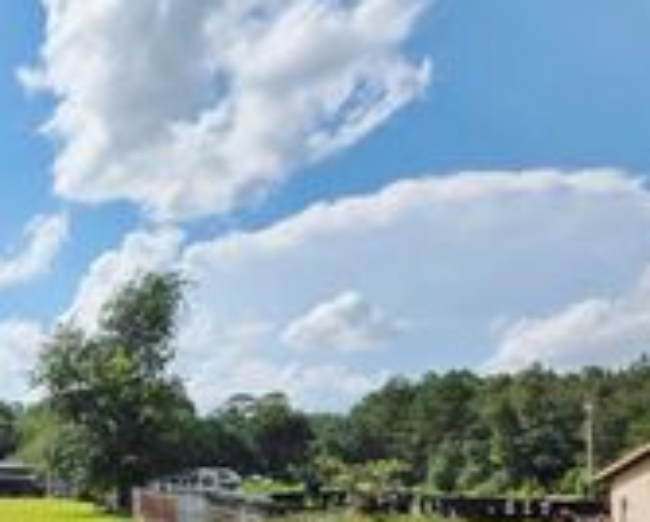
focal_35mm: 38
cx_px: -218
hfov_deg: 33.3
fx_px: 732
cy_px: 442
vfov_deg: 37.3
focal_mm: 2.2
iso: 40
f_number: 1.9
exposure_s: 1/4865
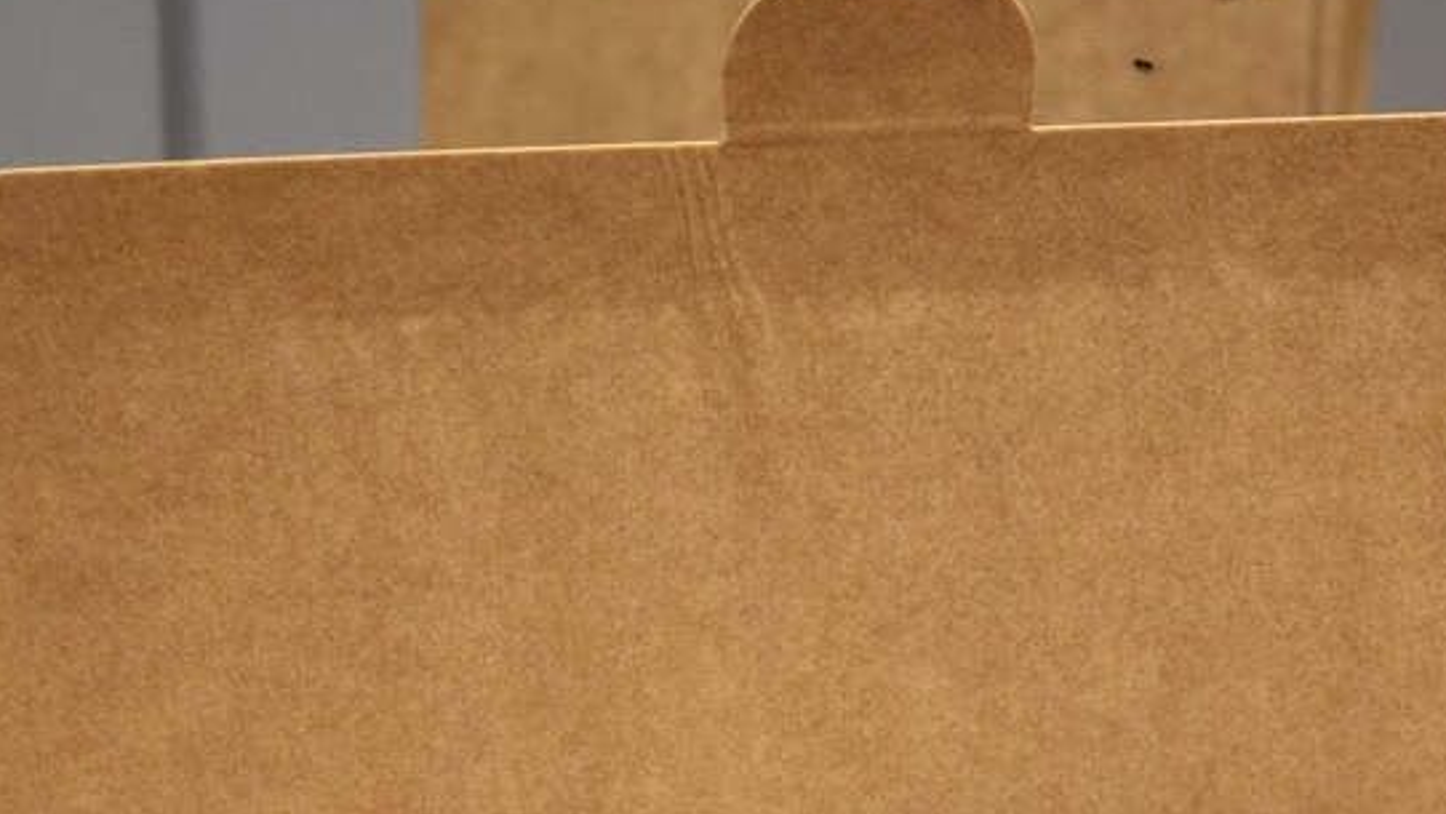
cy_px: 959
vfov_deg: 4.5
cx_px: 888
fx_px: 10315
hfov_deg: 8.0
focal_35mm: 269
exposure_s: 1/400
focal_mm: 58
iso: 400
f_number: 5
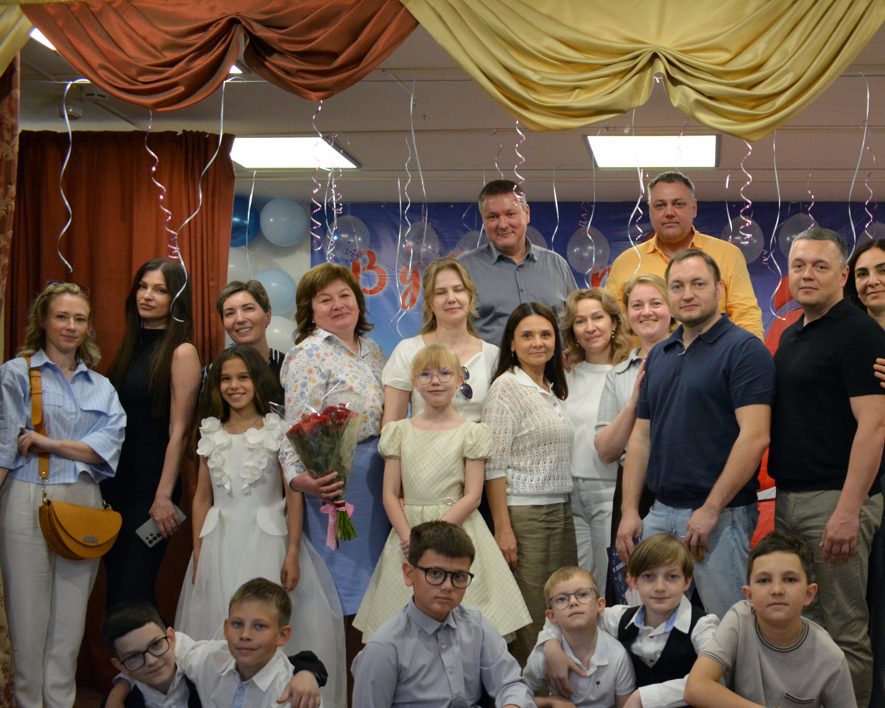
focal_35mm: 44
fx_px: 1152
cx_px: 659
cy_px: 511
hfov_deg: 40.9
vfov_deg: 33.6
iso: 1600
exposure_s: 1/320
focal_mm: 18
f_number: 3.5
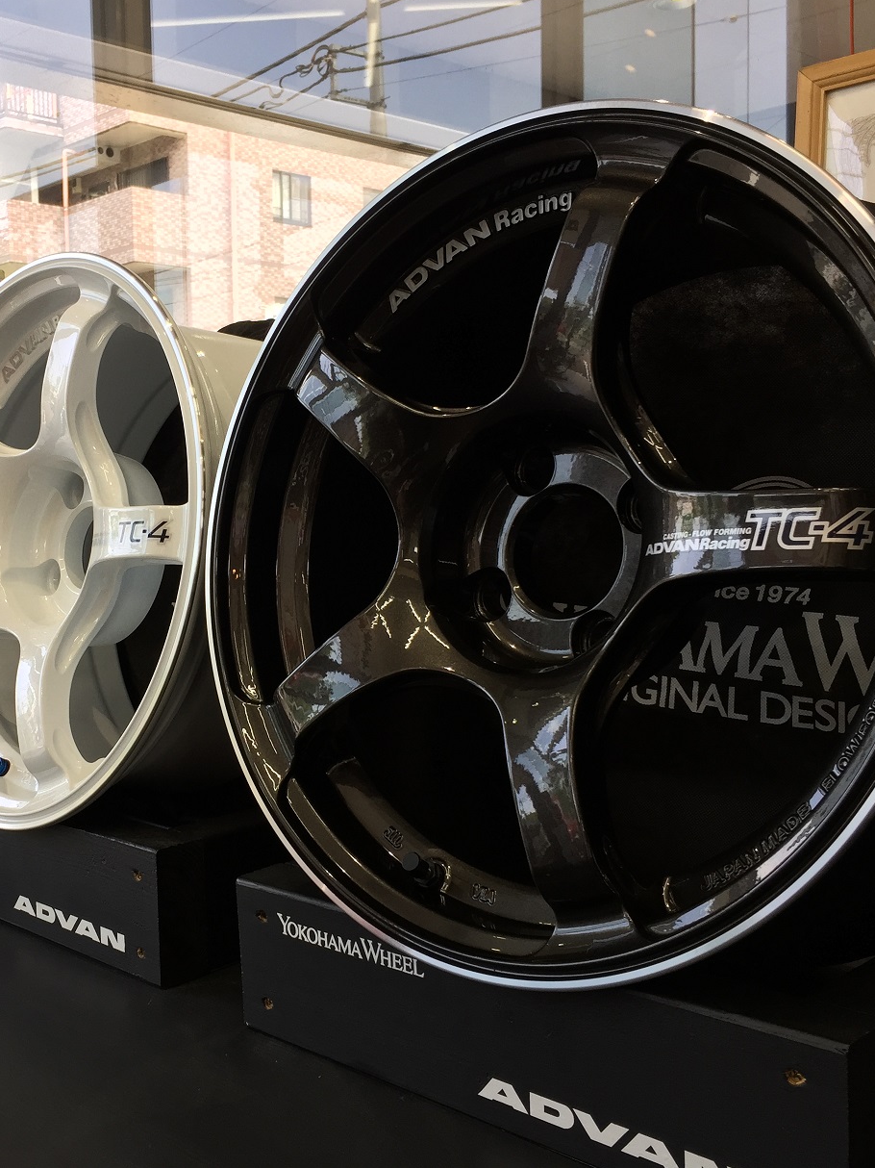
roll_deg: +0.7
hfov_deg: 36.1
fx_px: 1315
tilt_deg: -3.1
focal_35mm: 39
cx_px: 238
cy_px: 582
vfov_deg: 47.9
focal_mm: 4.15
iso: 32
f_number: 2.2
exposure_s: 1/120
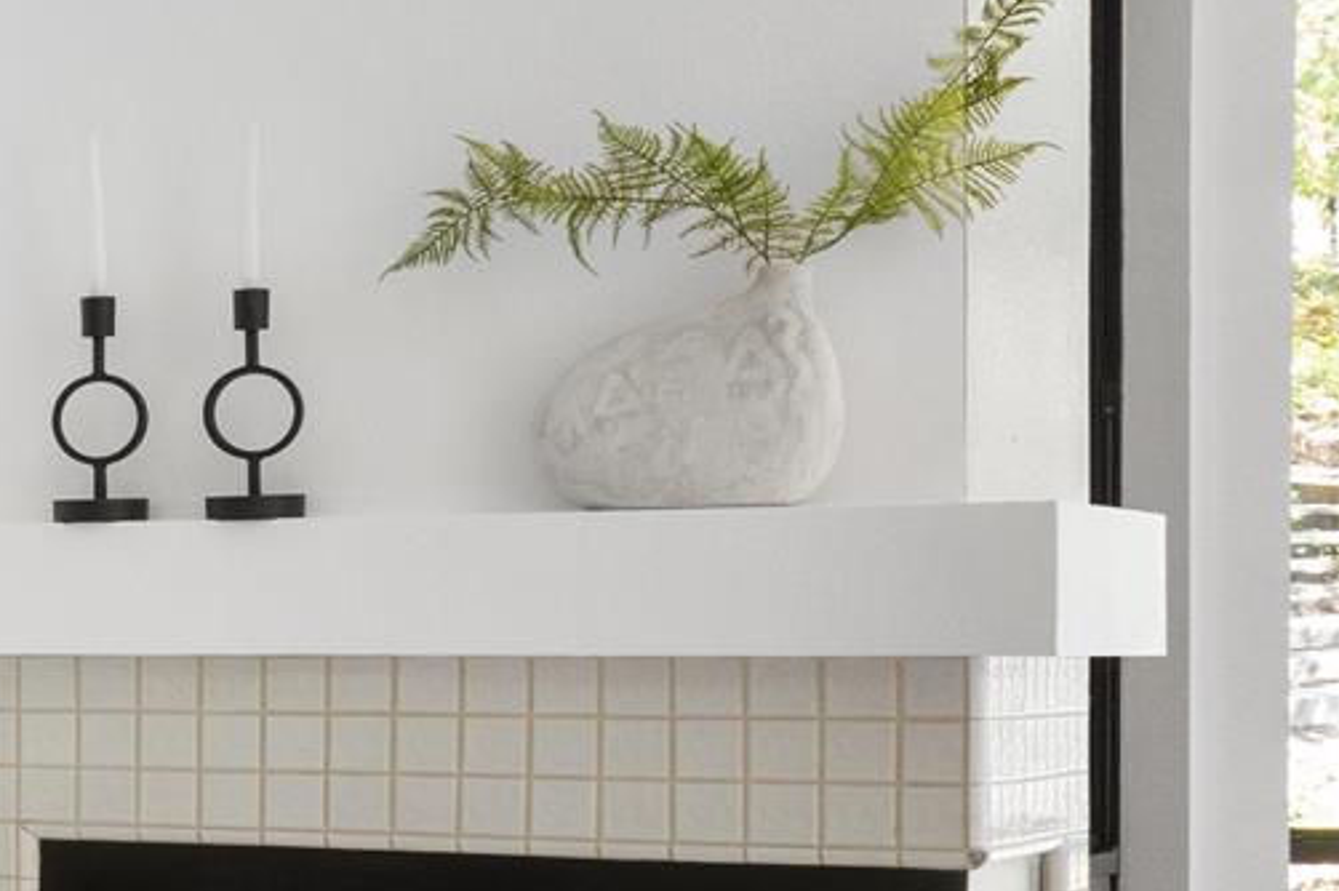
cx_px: -1728
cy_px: 742
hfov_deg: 14.7
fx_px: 3643
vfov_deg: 13.9
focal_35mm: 98
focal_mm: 16
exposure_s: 1/3
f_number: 9
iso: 800
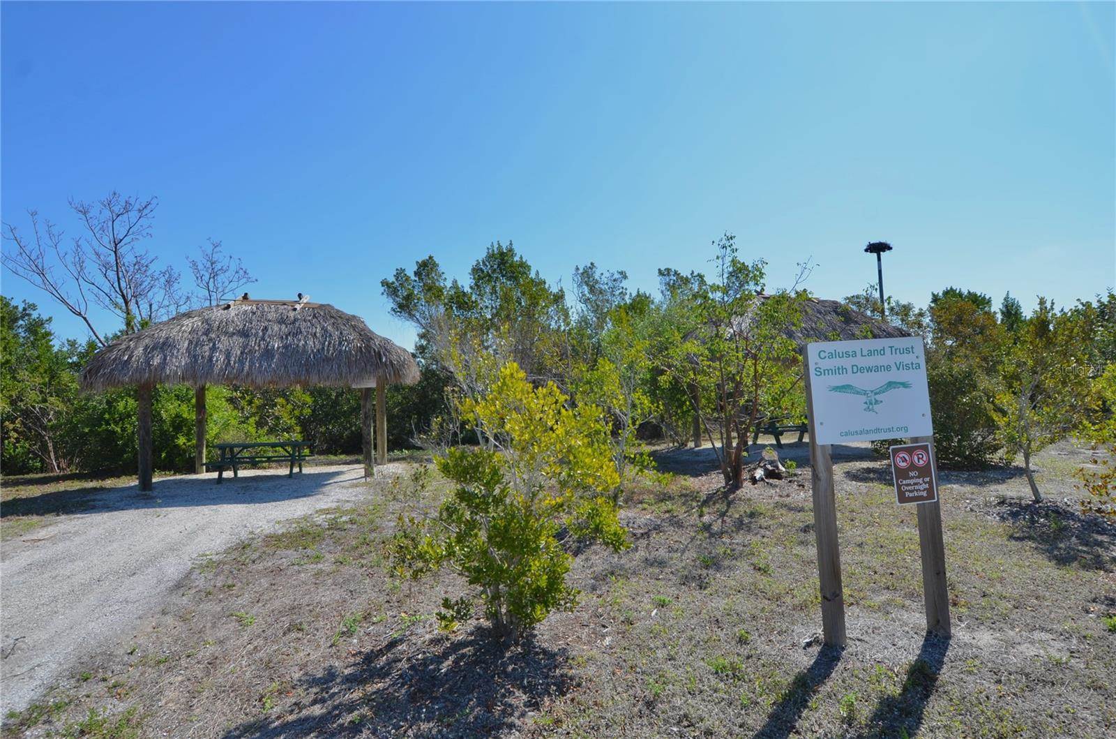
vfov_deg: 36.7
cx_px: 558
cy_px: 370
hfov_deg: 53.2
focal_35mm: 36
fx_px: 1113
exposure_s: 1/250
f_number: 8
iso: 100
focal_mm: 24
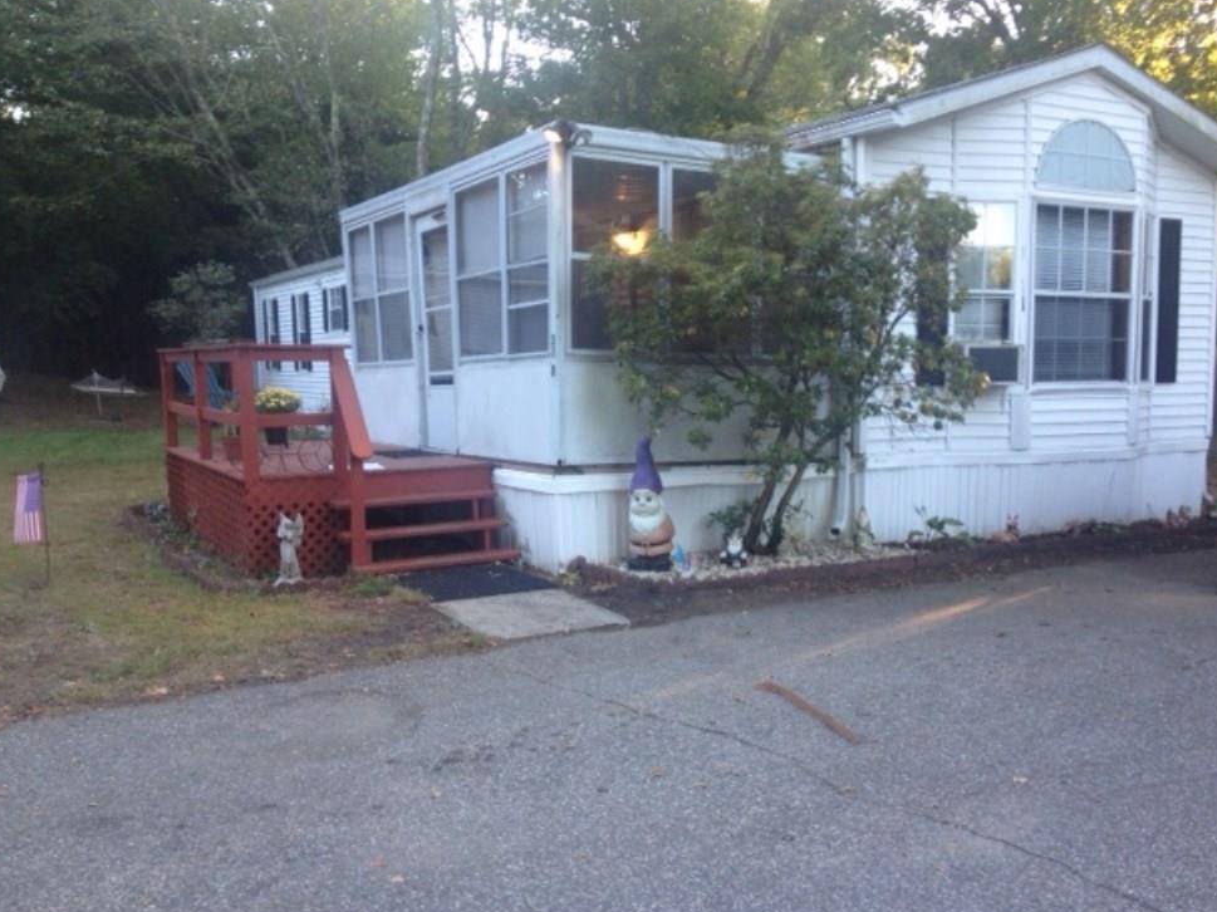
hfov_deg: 50.1
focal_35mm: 37
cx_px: 632
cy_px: 465
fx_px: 1300
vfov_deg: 38.6
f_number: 2.4
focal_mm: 4.28
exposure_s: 1/60
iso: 64
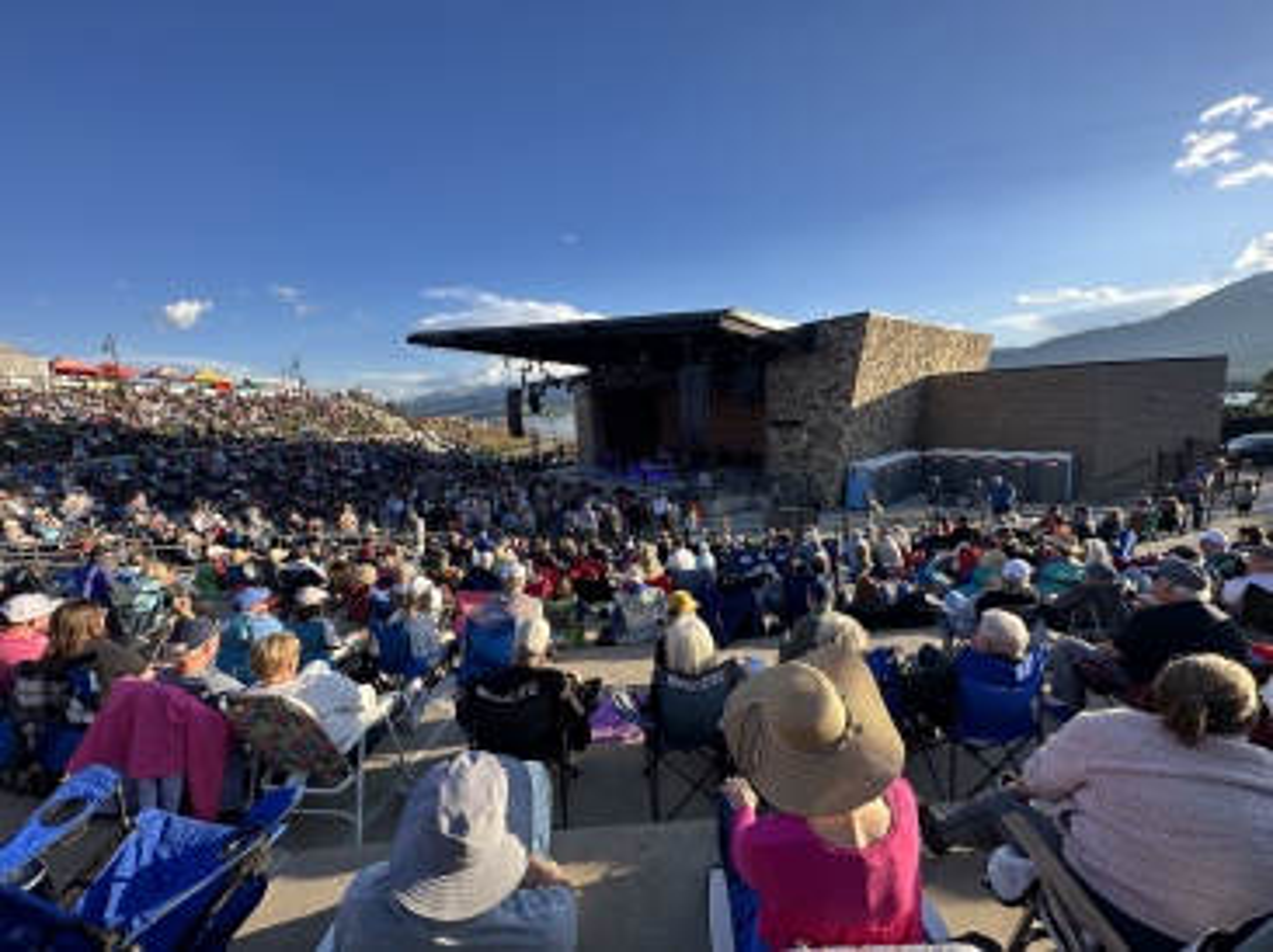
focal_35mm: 14
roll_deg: +2.6
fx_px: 515
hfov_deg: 102.1
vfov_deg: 85.6
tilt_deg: -7.1
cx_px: 636
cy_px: 476
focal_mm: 2.22
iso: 40
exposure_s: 1/489
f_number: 2.2
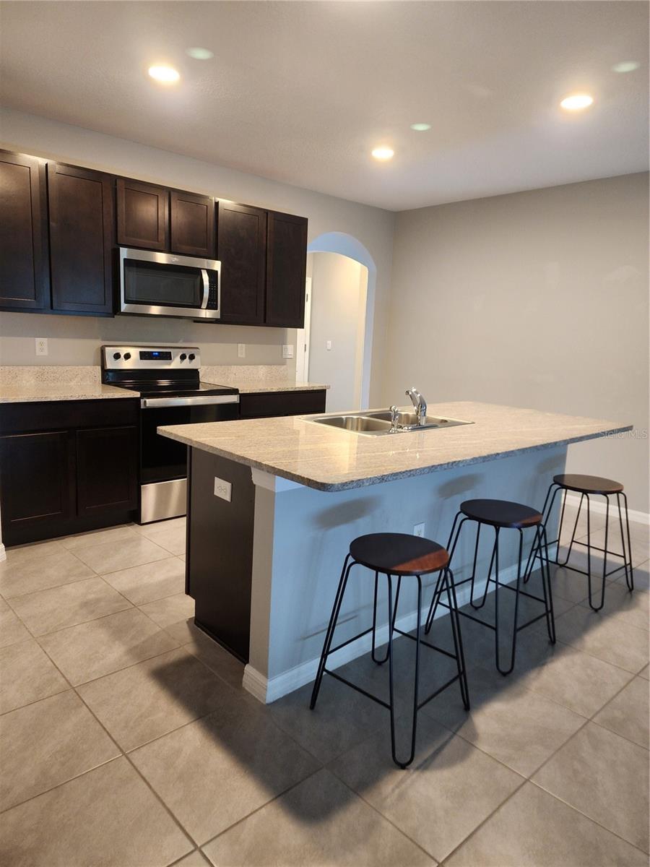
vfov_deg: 73.9
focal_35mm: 23
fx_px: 576
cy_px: 434
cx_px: 325
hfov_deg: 58.9
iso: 320
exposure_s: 1/40
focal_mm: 6.4
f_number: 1.8
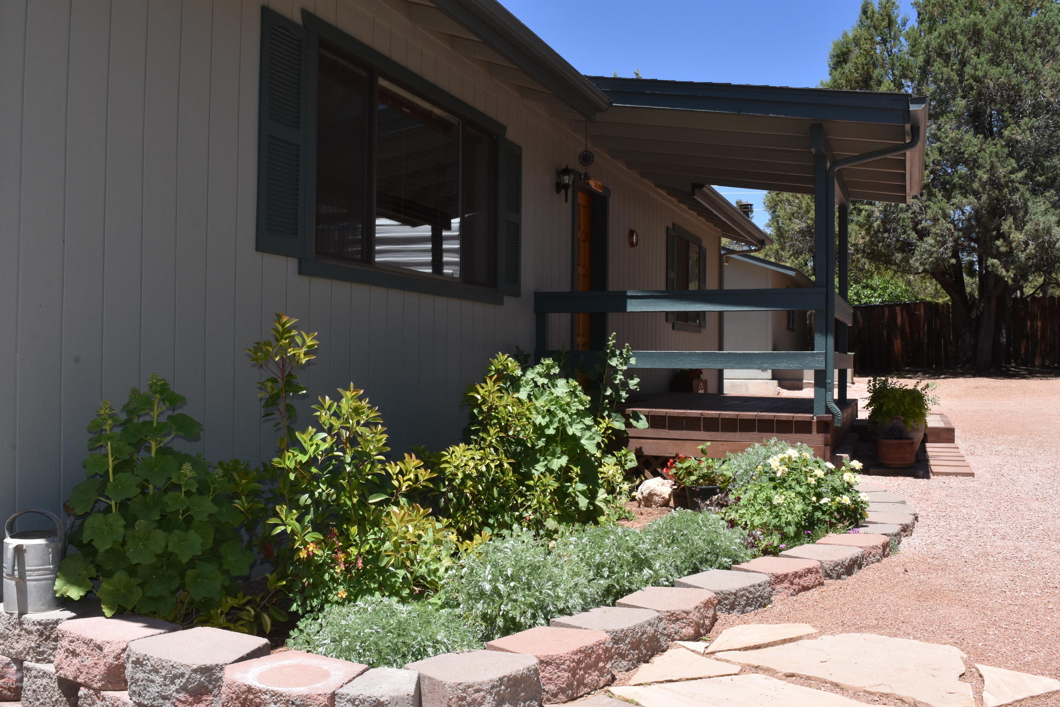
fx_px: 972
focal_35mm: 33
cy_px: 354
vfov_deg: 40.0
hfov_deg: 57.2
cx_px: 530
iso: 500
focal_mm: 22
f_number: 18
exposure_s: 1/250
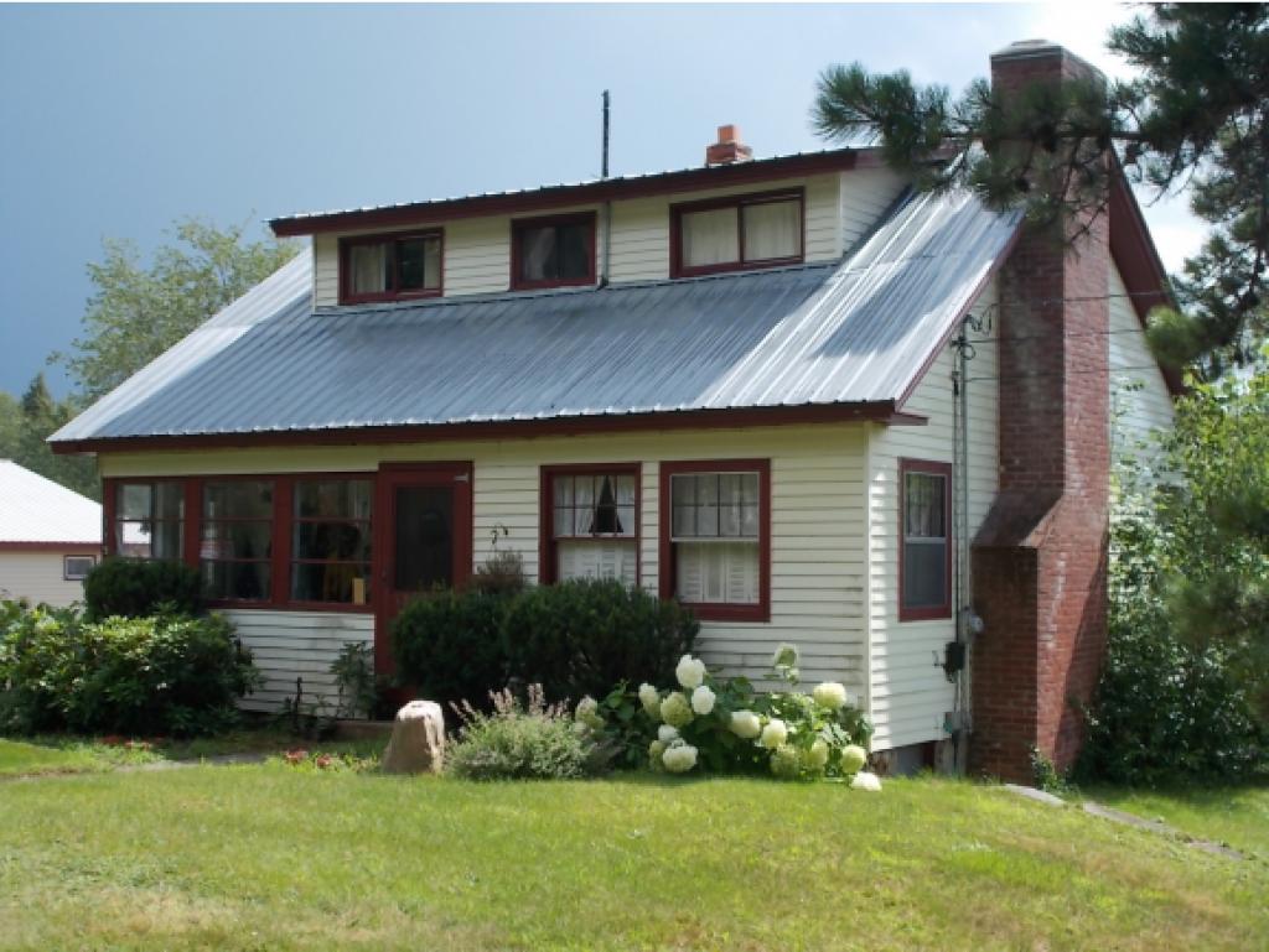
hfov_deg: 38.2
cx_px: 634
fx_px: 1834
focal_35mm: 50
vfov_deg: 29.1
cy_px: 476
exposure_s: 1/320
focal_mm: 9
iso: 80
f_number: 4.5
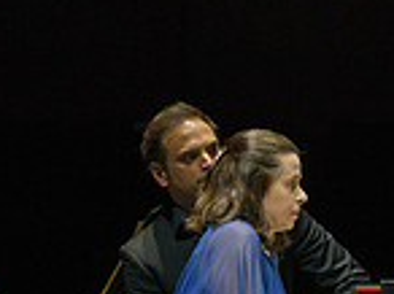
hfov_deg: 1.8
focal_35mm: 1126
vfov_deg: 1.3
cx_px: 273
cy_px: 271
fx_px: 12795
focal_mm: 294
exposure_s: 1/250
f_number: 8
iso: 4000
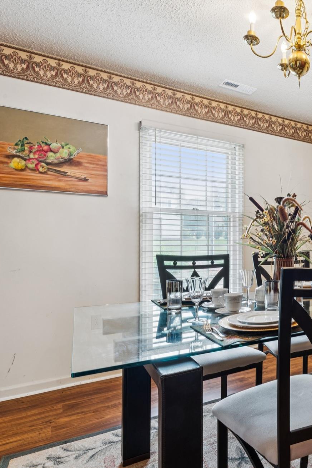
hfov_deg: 41.3
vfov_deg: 68.9
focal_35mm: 26
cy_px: 242
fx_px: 341
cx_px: 326
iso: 200
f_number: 13
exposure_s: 1/2
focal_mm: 16.8
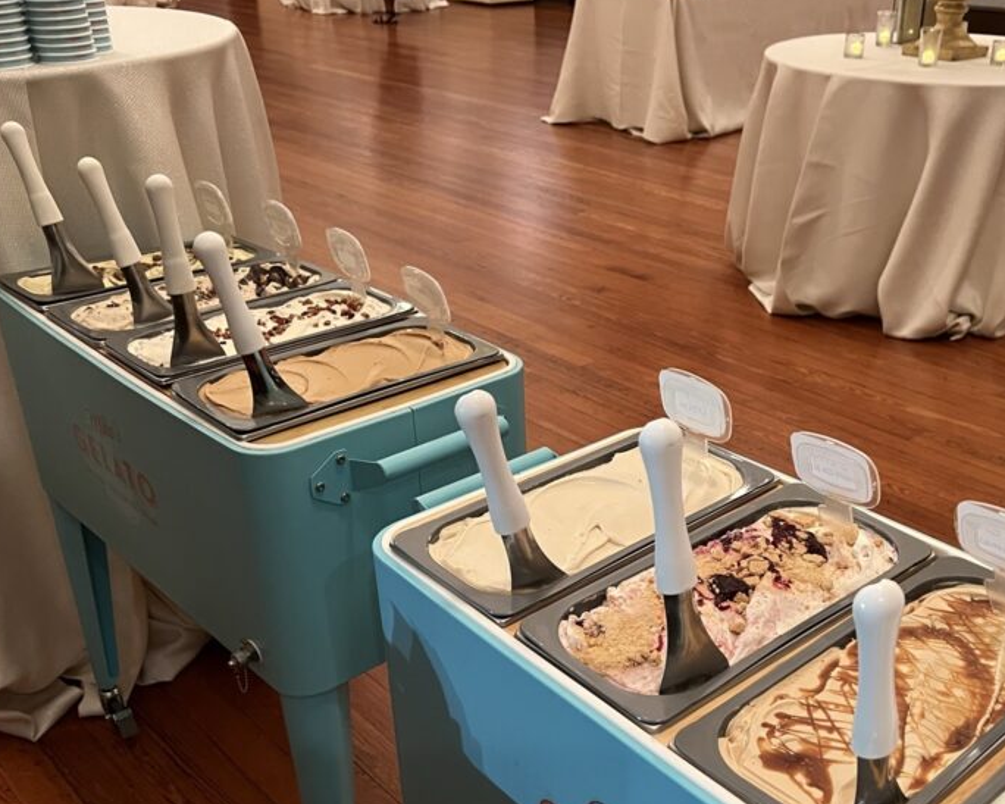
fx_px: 1130
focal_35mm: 38
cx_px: 619
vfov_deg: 38.9
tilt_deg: -30.1
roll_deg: -0.6
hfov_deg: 47.6
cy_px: 507
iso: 500
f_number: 1.5
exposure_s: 1/60
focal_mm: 5.7
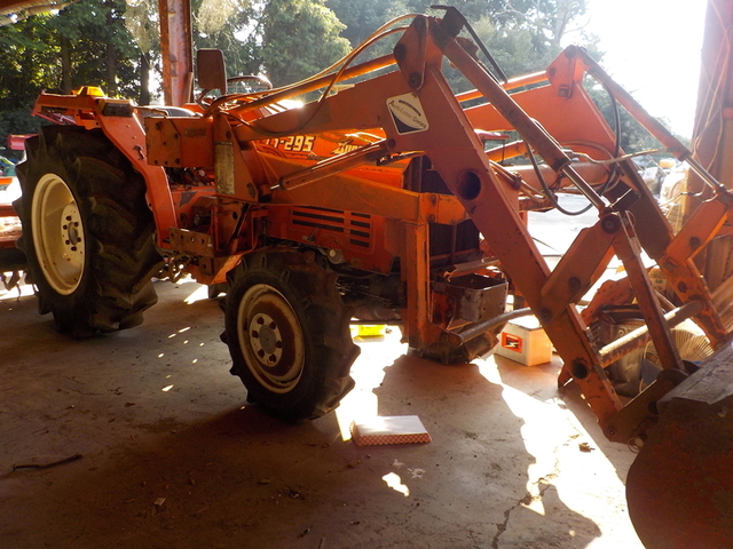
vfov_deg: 46.8
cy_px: 274
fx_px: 635
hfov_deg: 60.0
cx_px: 366
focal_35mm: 30
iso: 125
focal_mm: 4.1
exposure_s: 1/100
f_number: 3.3
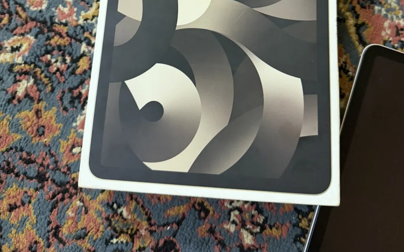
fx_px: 374
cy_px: 36
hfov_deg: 56.7
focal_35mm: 34
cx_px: 202
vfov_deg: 35.5
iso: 800
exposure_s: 1/58
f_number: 1.78
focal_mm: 6.76
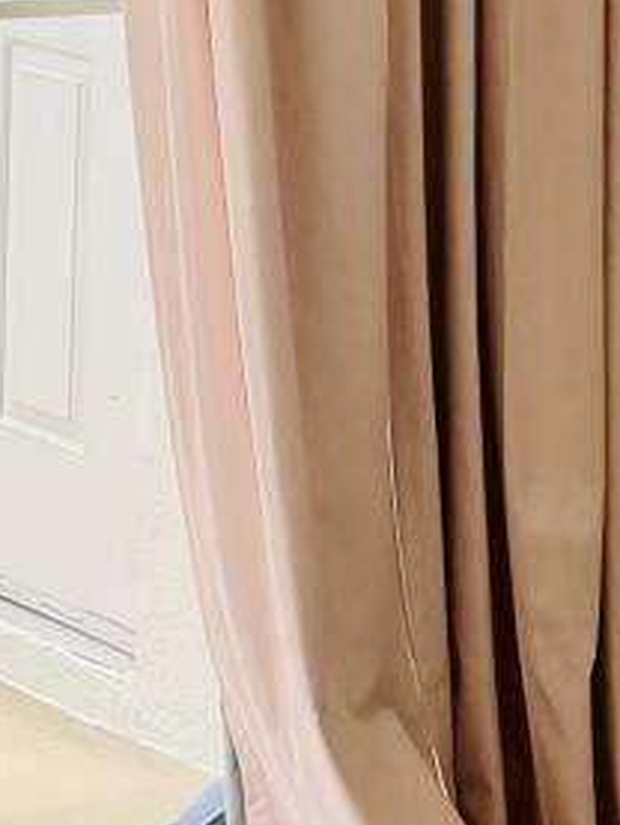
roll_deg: -2.5
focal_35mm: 173
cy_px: 110
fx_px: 4128
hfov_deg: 8.6
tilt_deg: -9.0
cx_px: 435
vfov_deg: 11.4
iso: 80
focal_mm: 6.76
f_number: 1.78
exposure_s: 1/470
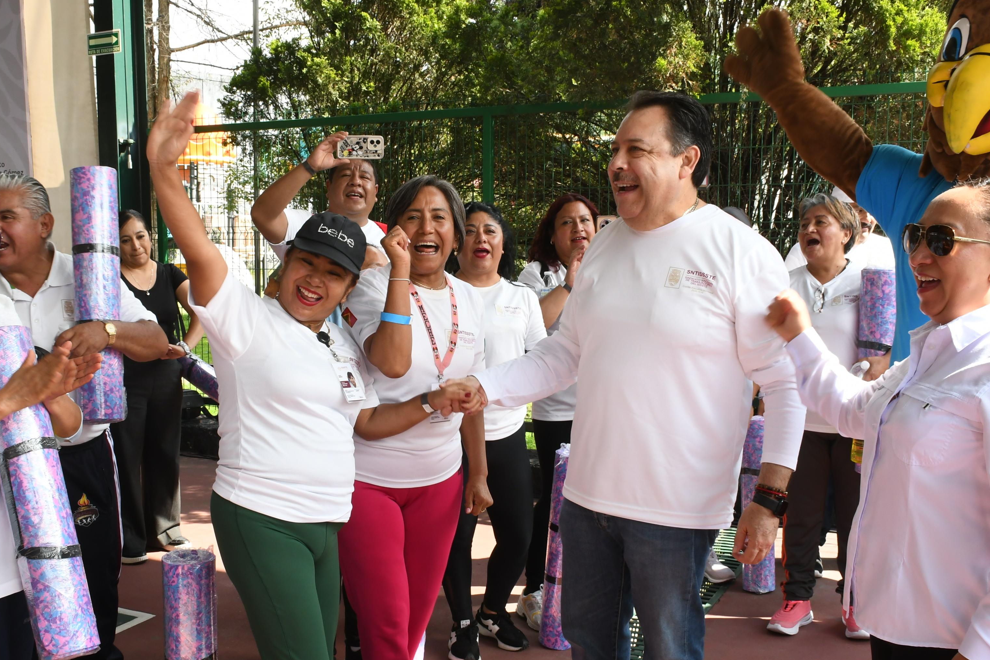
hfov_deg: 47.3
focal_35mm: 41
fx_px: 1127
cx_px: 423
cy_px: 371
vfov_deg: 32.6
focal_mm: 20
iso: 640
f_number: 13
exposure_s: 1/100
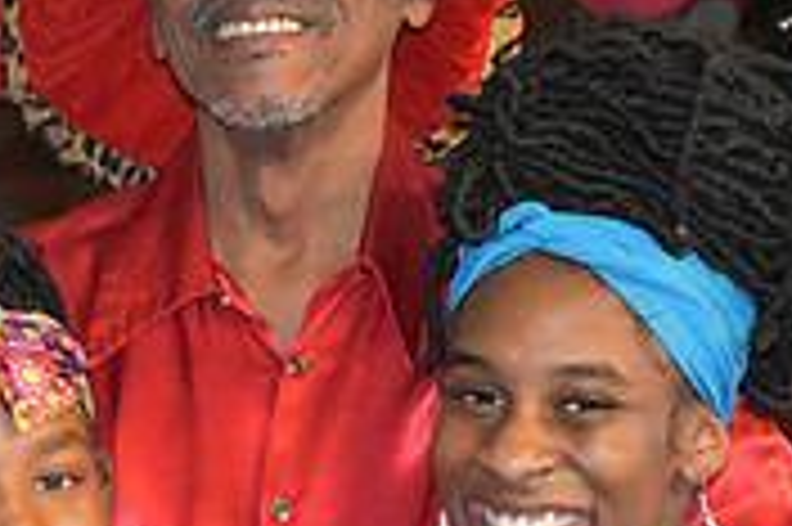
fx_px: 3157
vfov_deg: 9.5
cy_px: 461
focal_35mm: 144
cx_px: 202
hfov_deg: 14.2
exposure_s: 1/60
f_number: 4.2
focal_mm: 29
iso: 5000
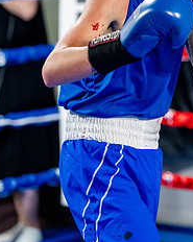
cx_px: 191
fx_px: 1581
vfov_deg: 8.7
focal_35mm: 221
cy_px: 46
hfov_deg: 7.0
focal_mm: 94
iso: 4000
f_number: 2
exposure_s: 1/1000
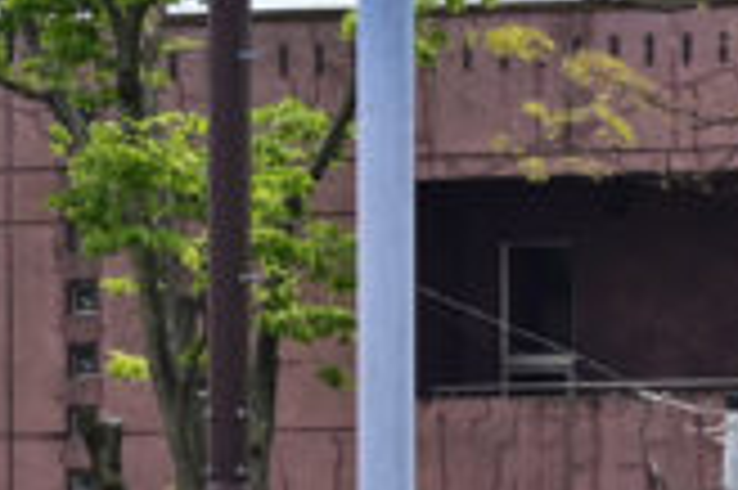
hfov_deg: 5.5
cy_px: 380
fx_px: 7680
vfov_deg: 3.7
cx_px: 914
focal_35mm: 375
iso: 100
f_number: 2.8
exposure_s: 1/1600
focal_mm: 40
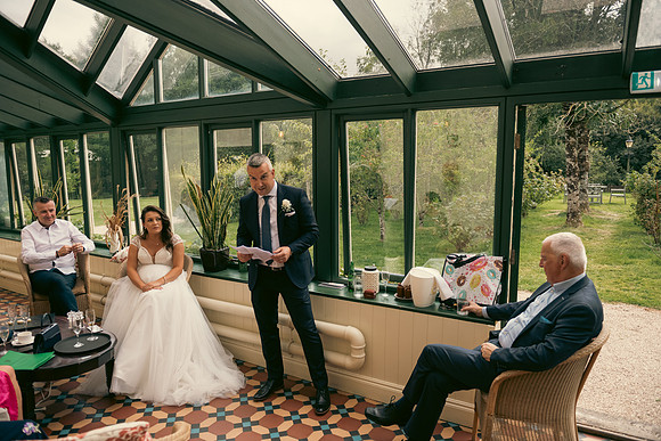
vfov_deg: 53.2
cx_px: 330
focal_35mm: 24
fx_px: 441
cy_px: 220
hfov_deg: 73.7
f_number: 3.5
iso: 250
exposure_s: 1/500
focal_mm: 24
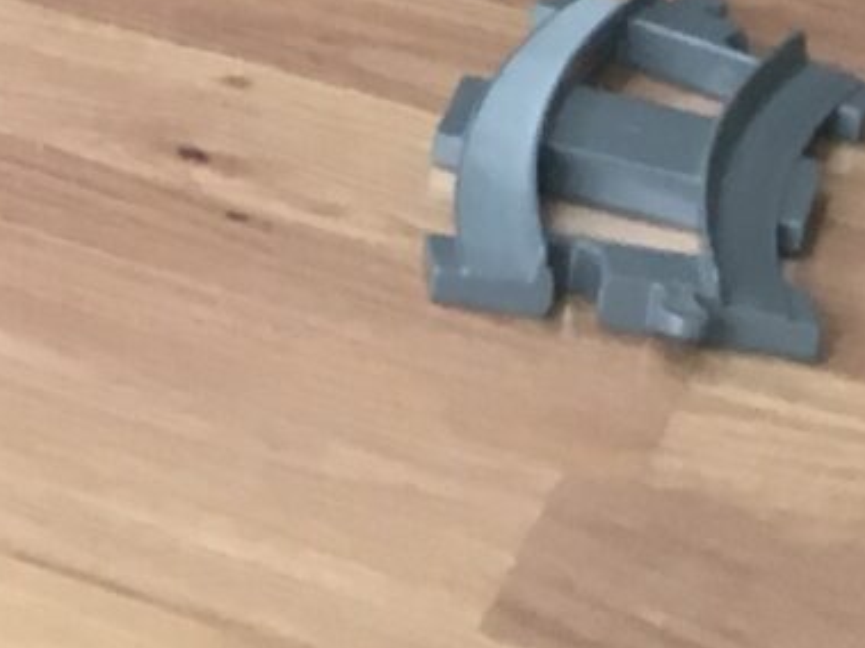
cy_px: -1123
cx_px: -1764
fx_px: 4896
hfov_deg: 8.4
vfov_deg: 7.0
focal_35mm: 196
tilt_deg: -12.1
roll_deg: -1.1
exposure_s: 1/33
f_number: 2.2
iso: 32
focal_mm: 4.15
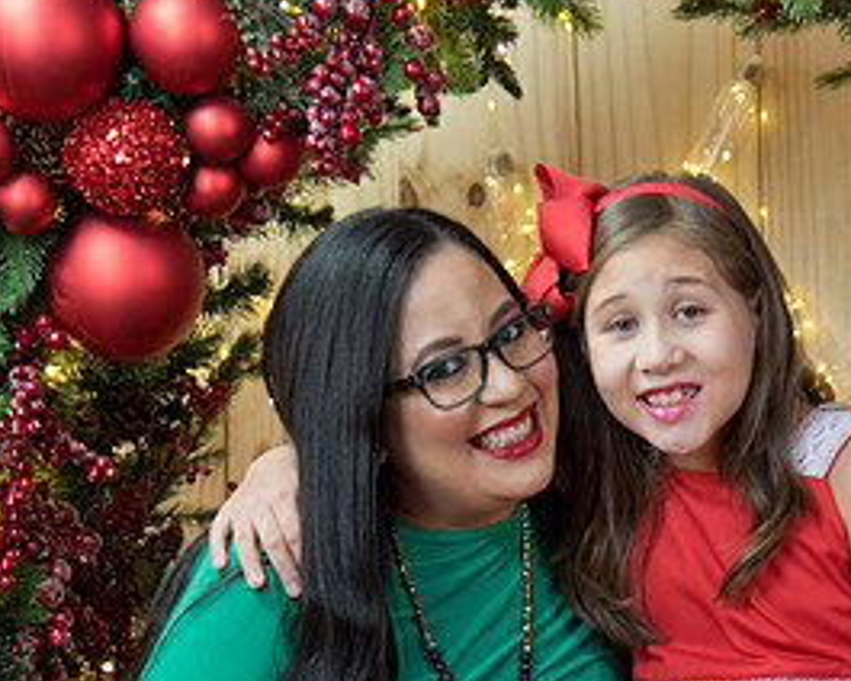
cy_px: 597
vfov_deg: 7.9
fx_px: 4937
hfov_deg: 9.8
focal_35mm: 196
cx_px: 549
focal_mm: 82
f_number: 4.5
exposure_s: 1/80
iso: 1000
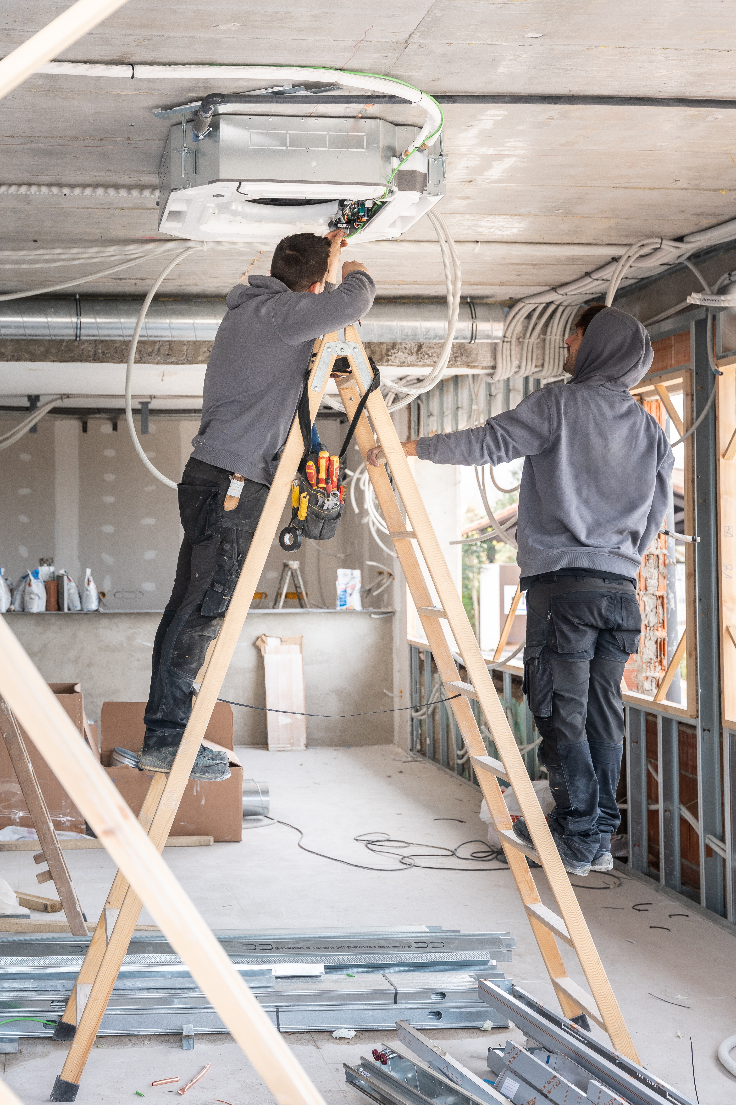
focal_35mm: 49
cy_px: 549
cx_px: 401
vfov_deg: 40.6
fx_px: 1492
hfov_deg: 27.7
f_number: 4
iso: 320
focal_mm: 44.6
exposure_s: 1/200
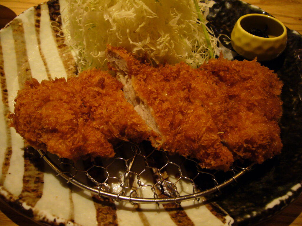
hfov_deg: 52.6
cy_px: 113
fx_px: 305
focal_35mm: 35
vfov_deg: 40.7
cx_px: 151
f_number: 2.8
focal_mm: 5.8
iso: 200
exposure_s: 1/8
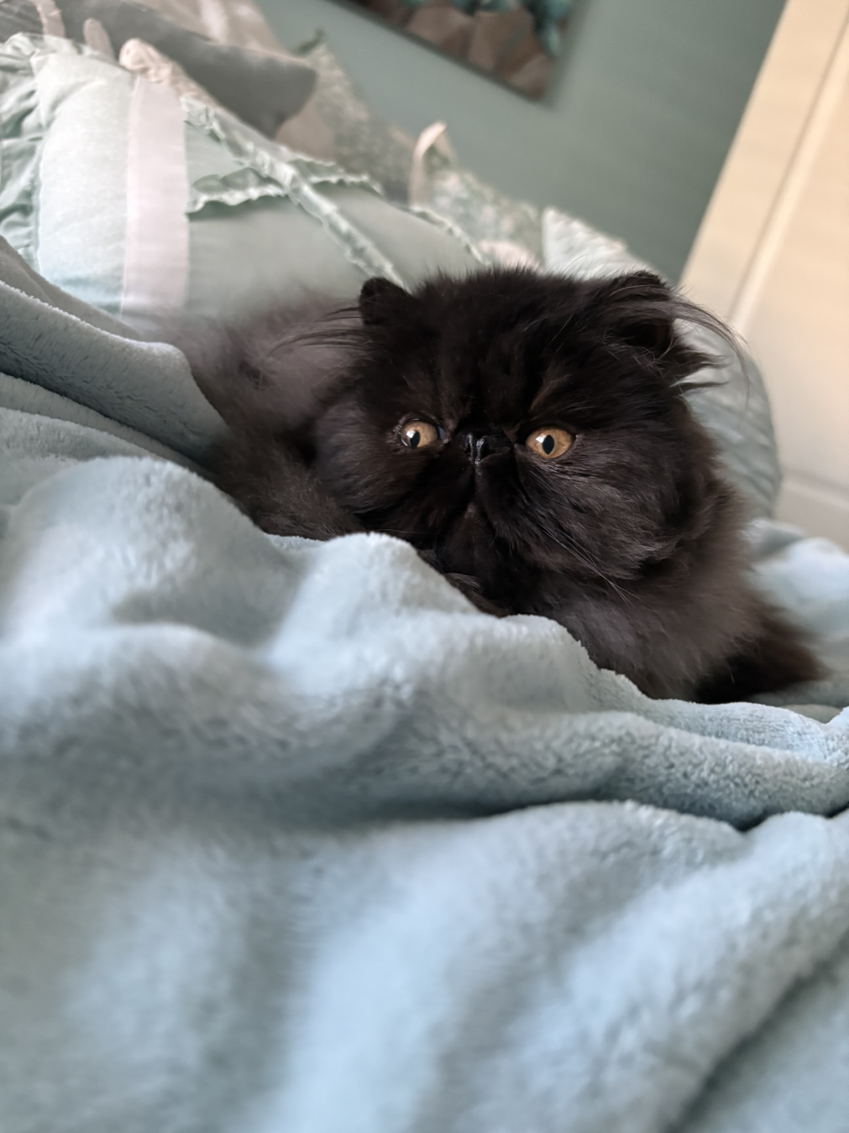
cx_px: 424
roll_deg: -19.7
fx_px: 850
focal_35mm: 26
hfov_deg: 53.1
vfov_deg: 67.3
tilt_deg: -9.9
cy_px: 566
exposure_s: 1/47
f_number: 1.6
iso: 500
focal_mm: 5.96
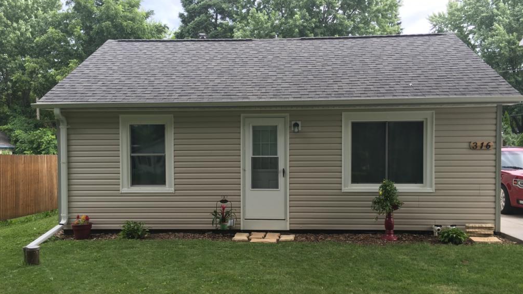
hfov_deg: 61.0
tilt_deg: -1.5
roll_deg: +0.6
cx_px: 262
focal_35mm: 32
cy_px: 167
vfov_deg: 36.6
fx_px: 444
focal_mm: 4.15
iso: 25
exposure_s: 1/199
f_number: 2.2
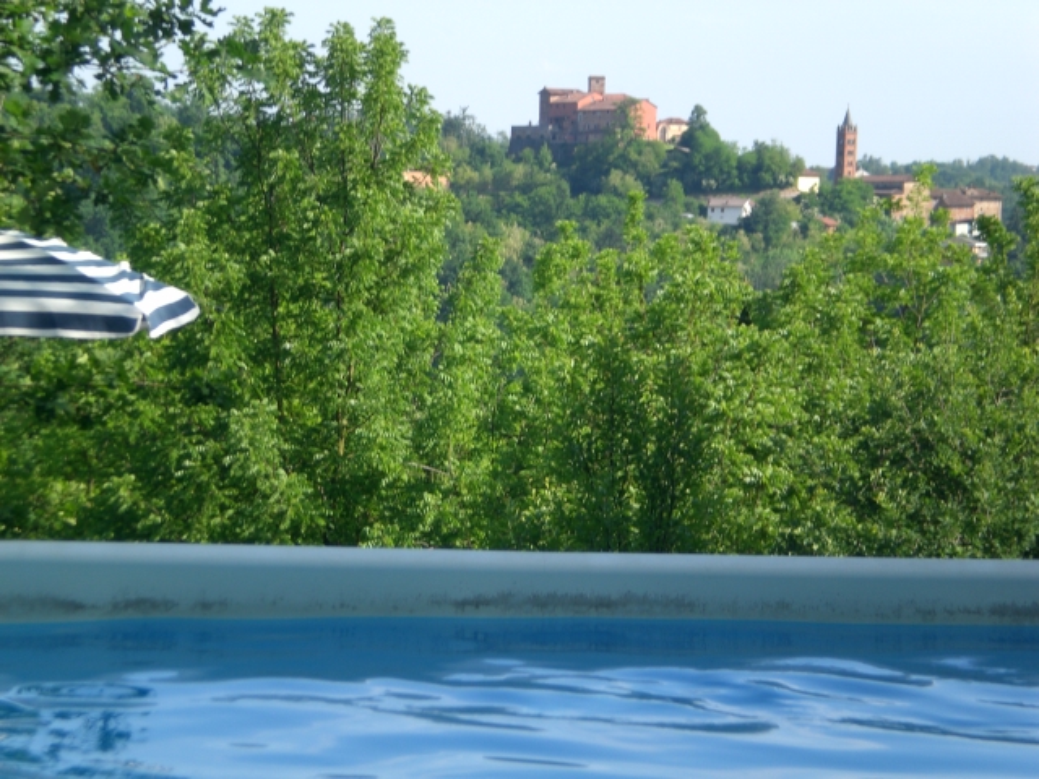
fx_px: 3422
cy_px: 390
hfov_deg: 17.3
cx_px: 520
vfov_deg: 13.0
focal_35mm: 114
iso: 50
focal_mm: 18.9
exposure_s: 1/125
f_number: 5.9
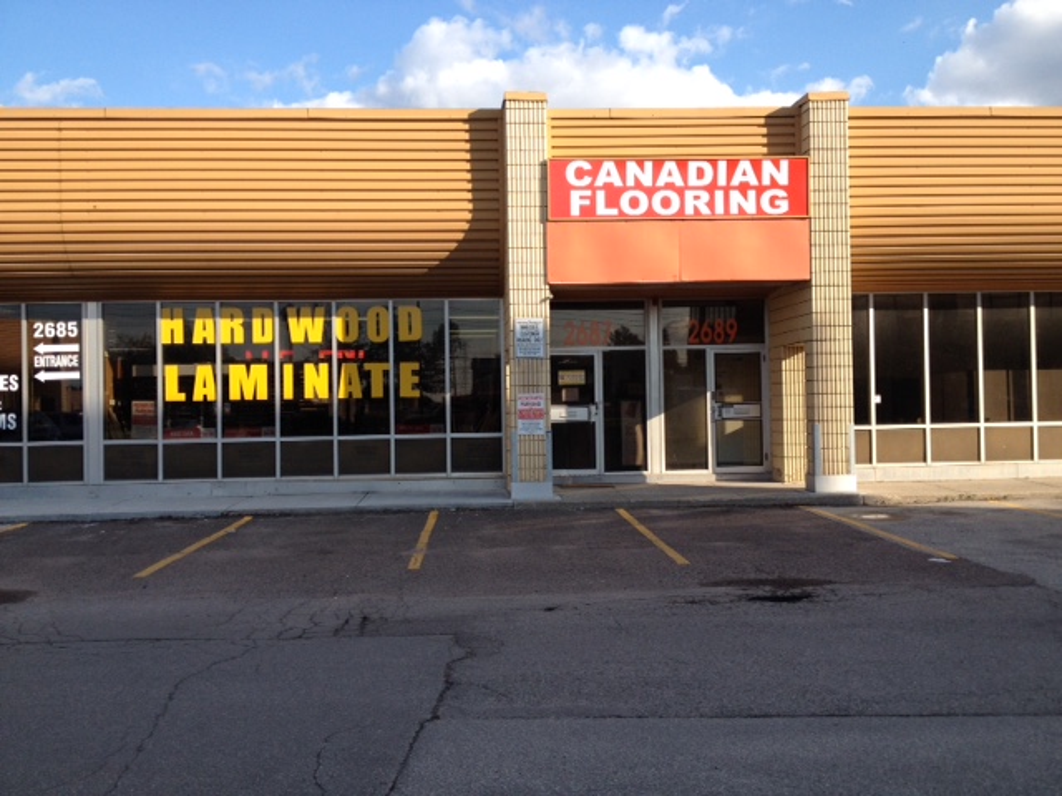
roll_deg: +1.7
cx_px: 531
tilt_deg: -0.2
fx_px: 1074
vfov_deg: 40.7
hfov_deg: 52.6
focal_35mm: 35
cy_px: 398
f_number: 2.4
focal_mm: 4.28
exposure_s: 1/824
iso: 50
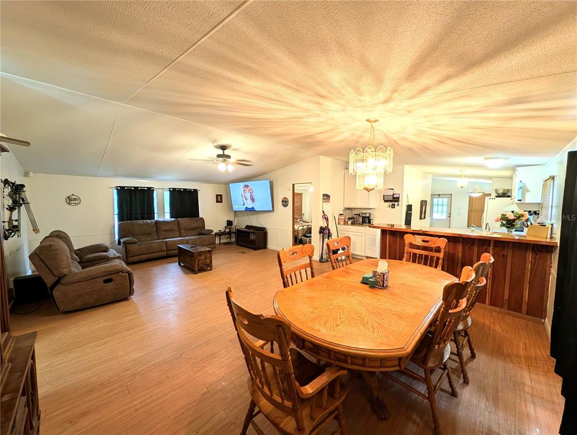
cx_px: 288
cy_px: 218
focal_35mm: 12
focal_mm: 2.23
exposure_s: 1/30
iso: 78
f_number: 1.95
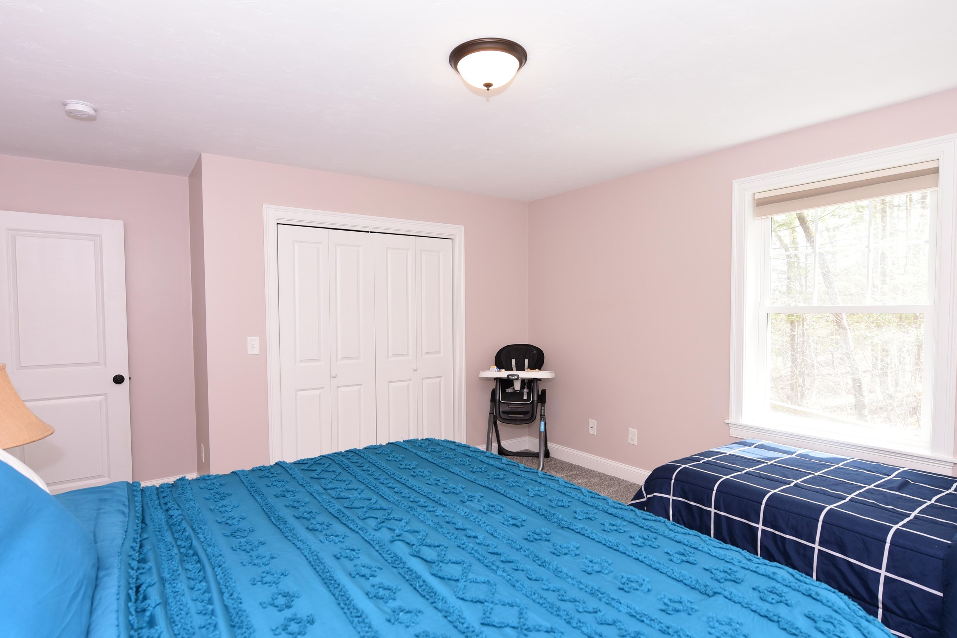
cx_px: 459
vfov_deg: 64.6
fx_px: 505
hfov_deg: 86.8
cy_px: 333
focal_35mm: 19
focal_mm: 16
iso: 280
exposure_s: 1/60
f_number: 4.5
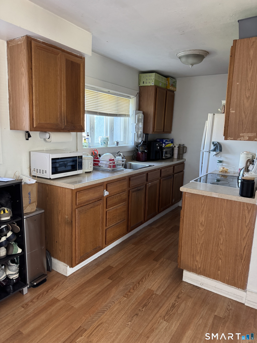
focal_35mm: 24
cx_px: 128
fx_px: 238
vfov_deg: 71.6
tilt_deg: -5.1
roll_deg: +0.7
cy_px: 172
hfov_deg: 56.8
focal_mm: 6.76
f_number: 1.78
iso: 320
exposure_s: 1/60
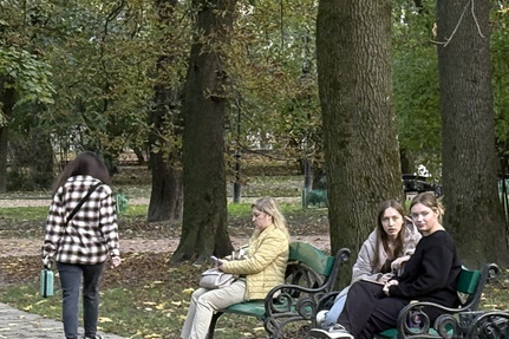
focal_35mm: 201
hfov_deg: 10.2
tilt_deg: -0.3
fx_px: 2841
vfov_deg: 6.8
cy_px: 131
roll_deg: -0.6
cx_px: 472
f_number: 1.6
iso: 80
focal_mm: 5.96
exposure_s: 1/91
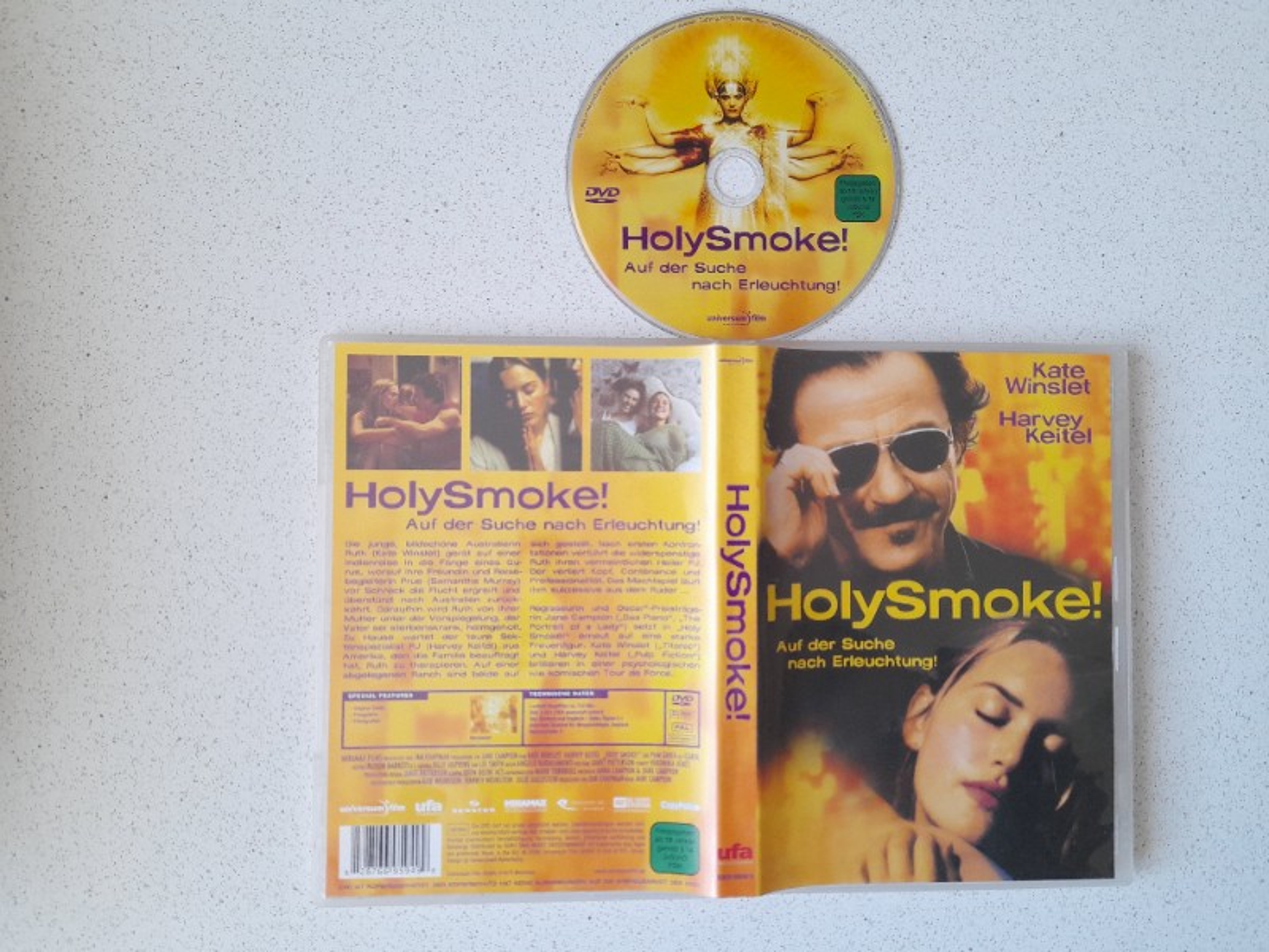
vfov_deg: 54.9
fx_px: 916
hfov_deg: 69.4
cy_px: 476
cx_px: 634
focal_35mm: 25
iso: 250
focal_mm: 4.6
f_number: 2
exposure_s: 1/60
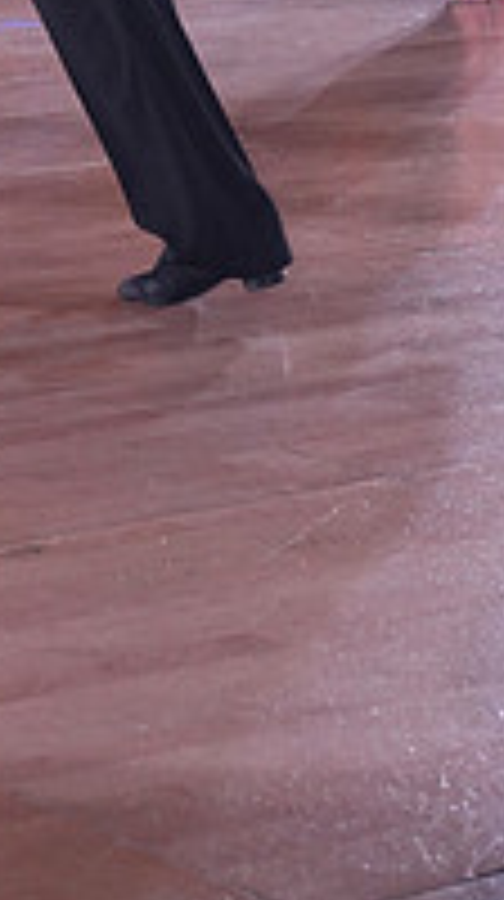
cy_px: -382
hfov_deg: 7.8
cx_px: -313
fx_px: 3624
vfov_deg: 13.5
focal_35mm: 152
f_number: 4.5
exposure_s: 1/400
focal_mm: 50
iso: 2000
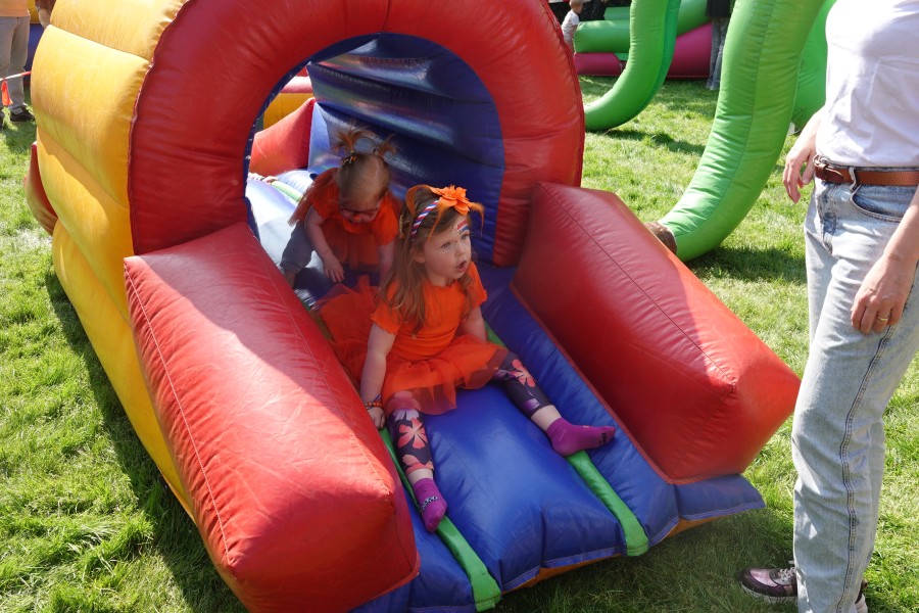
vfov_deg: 38.9
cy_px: 306
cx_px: 460
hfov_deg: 55.8
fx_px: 868
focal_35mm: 34
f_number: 4
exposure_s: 1/250
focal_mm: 12.63
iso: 100
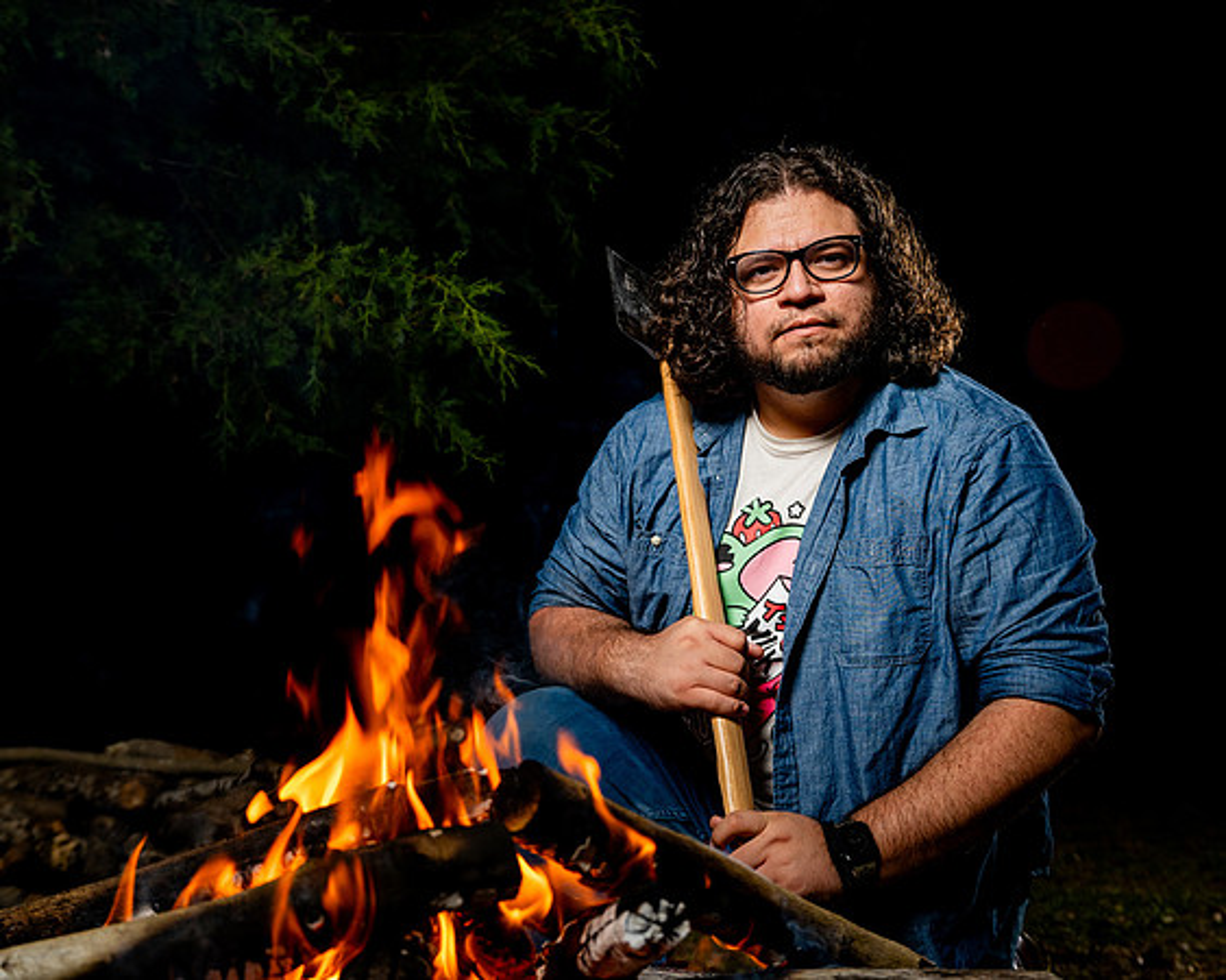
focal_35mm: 45
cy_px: 490
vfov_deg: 33.4
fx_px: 1634
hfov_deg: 41.1
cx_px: 613
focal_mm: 40
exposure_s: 1/250
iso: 500
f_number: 5
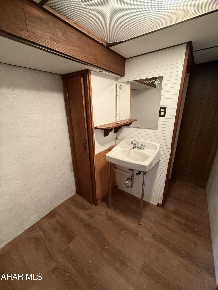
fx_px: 118
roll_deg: +0.4
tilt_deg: -18.0
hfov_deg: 85.7
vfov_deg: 102.1
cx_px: 109
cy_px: 145
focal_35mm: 14
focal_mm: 2.22
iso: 500
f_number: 2.2
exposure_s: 1/60
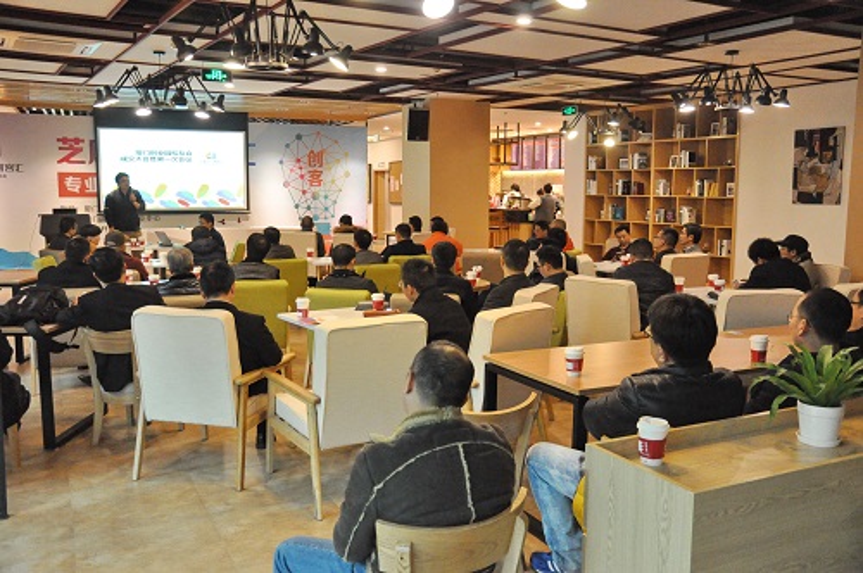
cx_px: 432
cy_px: 286
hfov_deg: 57.3
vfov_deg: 39.9
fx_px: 790
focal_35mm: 33
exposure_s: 1/80
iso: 3200
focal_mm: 22
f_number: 4.5
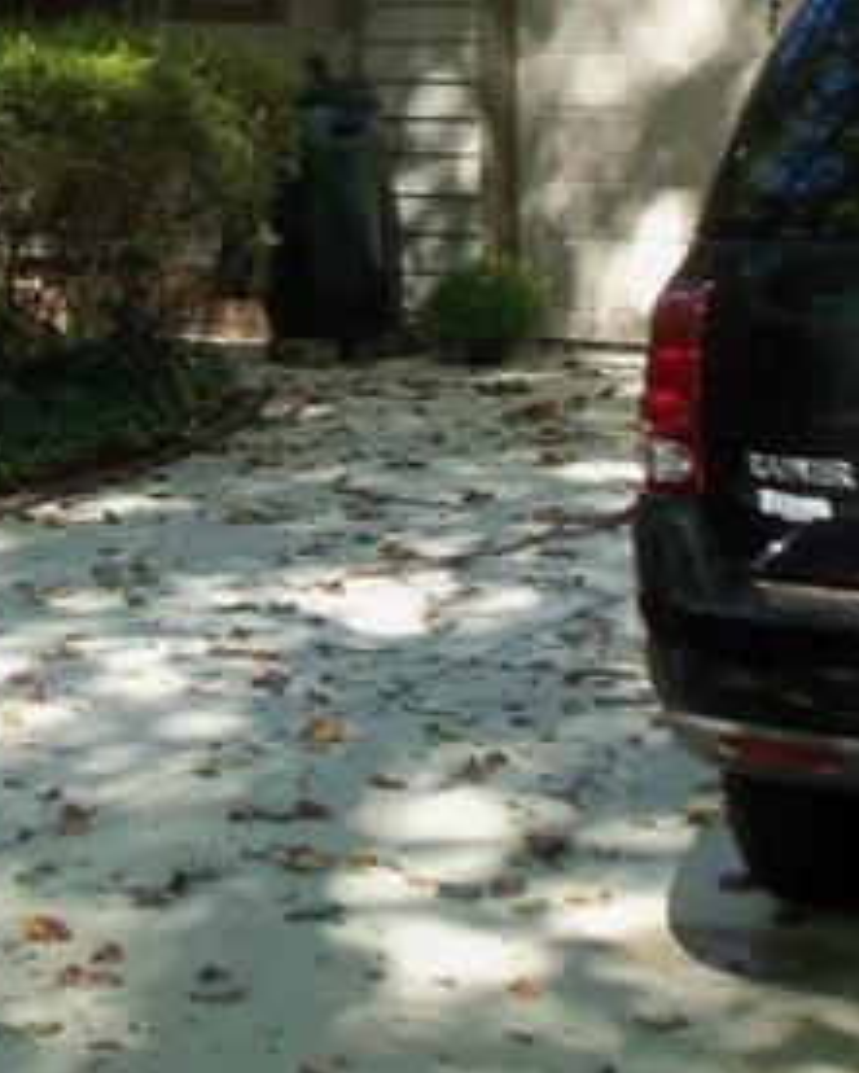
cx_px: 128
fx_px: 3335
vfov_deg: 17.4
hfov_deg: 14.6
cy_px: -222
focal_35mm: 105
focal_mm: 5.2
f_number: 3.4
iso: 80
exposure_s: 1/80
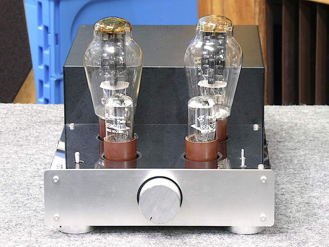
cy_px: 124
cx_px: 164
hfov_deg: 13.1
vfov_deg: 9.8
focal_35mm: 151
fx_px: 1435
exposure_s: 1/1.6
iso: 200
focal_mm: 27.1
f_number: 5.4
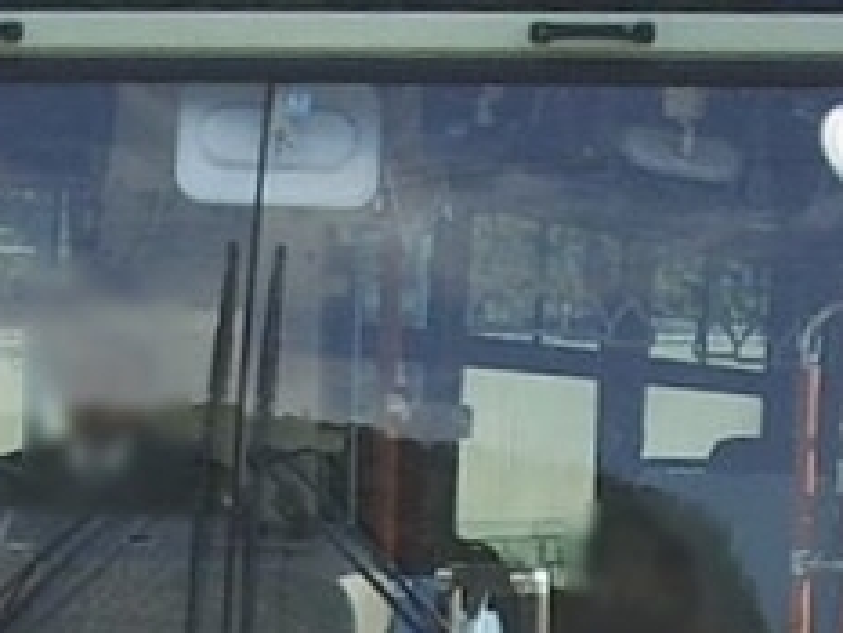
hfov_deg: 16.4
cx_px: 510
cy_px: 499
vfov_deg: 12.3
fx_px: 2924
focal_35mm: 120
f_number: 4.3
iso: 50
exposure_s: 1/200
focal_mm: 5.8
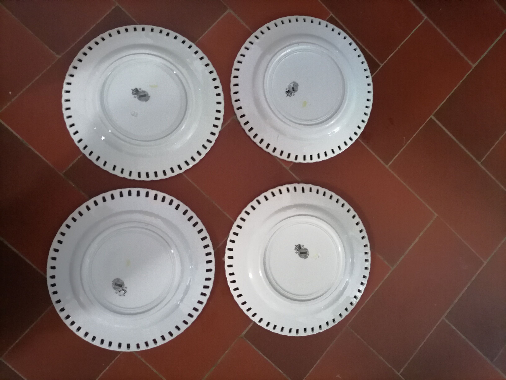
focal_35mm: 26
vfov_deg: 53.1
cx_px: 253
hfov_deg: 67.3
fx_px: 380
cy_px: 190
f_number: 1.8
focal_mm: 5.4
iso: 800
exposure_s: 1/25
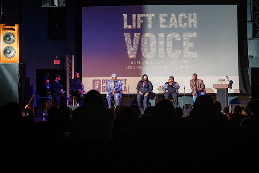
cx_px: 130
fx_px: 504
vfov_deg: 19.5
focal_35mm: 70
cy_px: 86
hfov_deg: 28.8
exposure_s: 1/250
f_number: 4
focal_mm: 70
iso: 2500
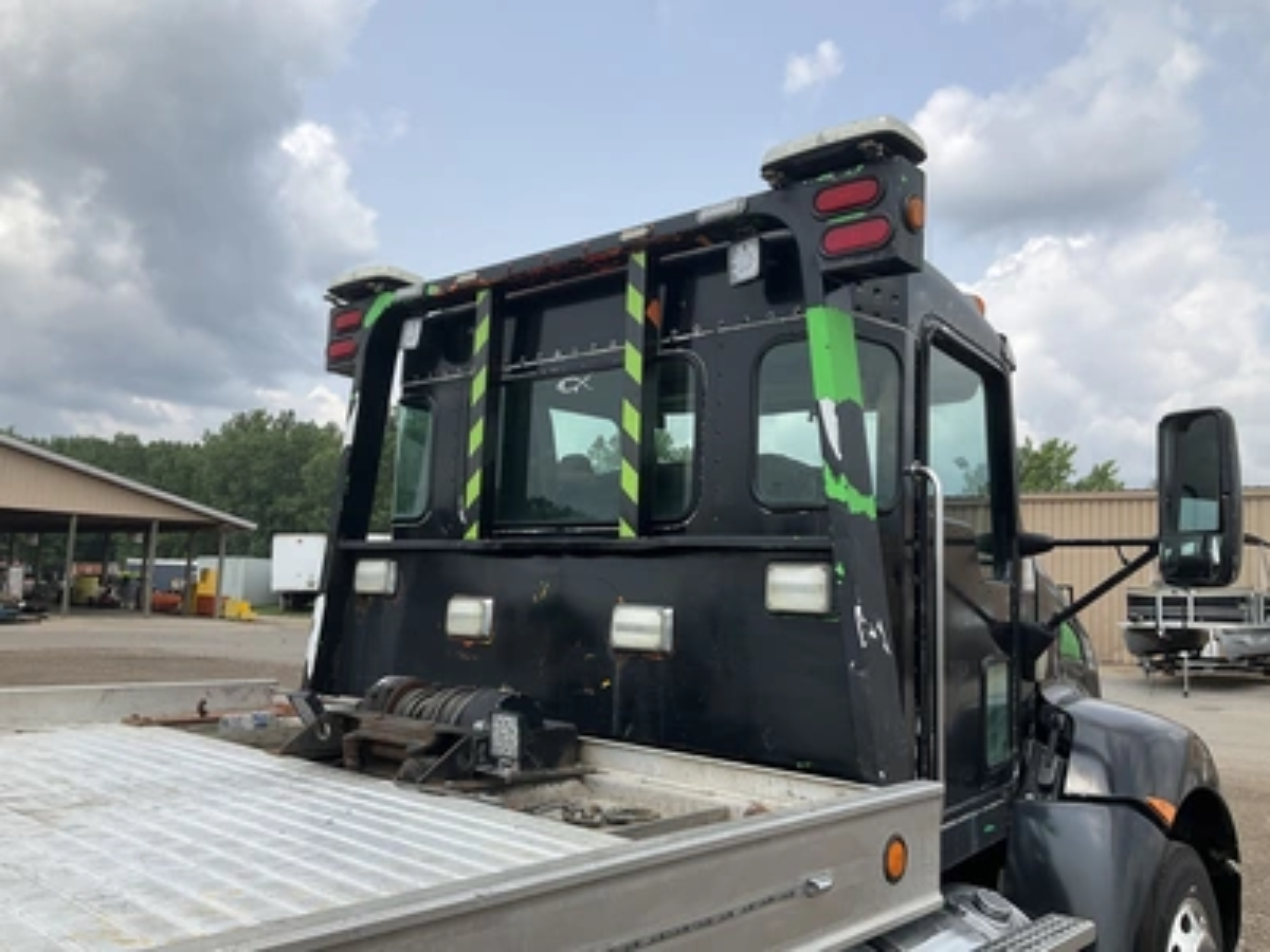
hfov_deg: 61.7
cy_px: 476
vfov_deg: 48.2
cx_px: 635
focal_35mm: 29
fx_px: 1064
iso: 25
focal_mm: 3
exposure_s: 1/1848
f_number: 1.8
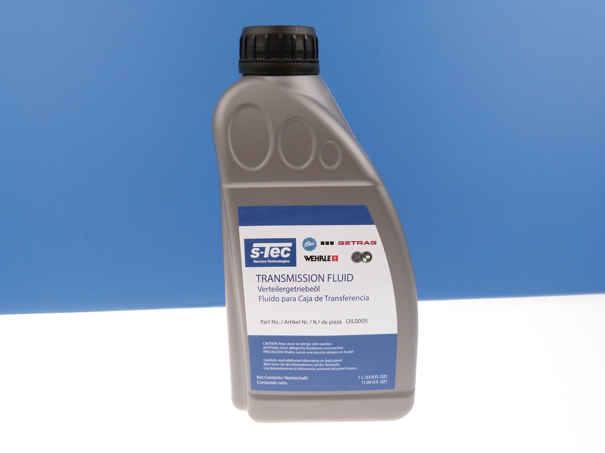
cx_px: 302
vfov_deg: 48.2
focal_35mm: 29
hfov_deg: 61.7
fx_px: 507
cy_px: 226
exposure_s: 1/125
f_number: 2.9
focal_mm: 5.1
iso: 100
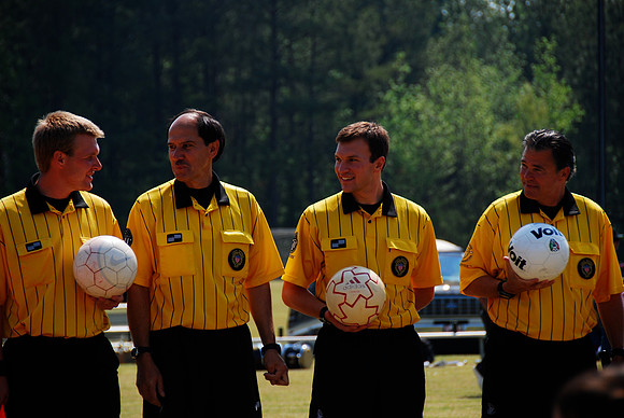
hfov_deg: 9.1
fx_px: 3904
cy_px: 209
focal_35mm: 225
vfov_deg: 6.1
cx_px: 312
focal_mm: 150
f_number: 5.6
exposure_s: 1/400
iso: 100
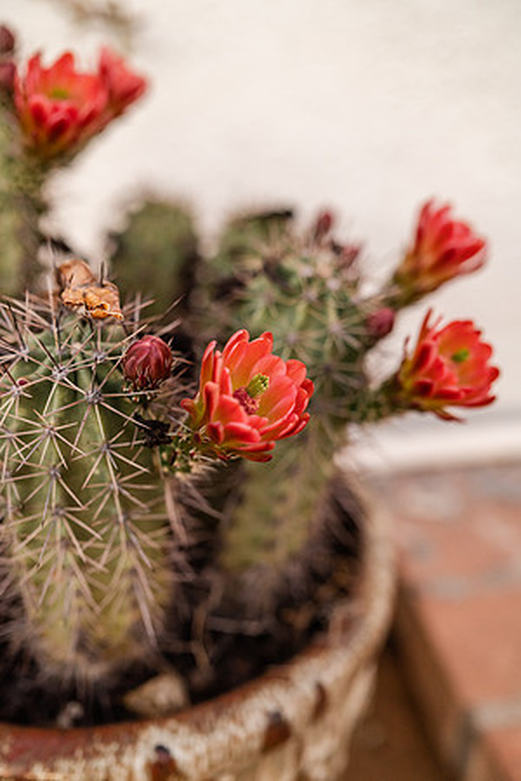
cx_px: 260
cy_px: 390
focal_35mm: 35
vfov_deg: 54.4
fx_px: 760
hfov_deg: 37.9
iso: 800
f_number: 2.8
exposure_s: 1/80
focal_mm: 35
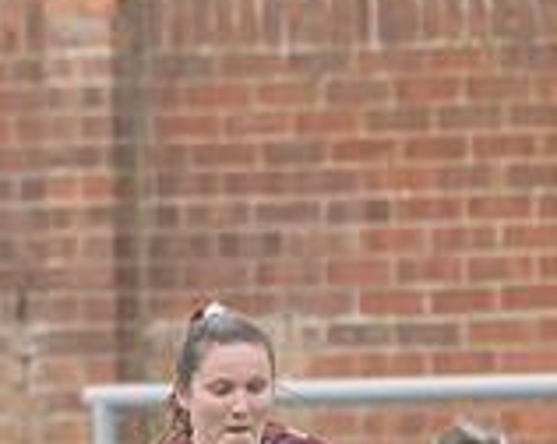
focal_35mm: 1893
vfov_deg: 0.8
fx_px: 31168
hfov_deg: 1.0
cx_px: 70
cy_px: 474
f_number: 2.8
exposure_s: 1/1600
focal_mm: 220
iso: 400
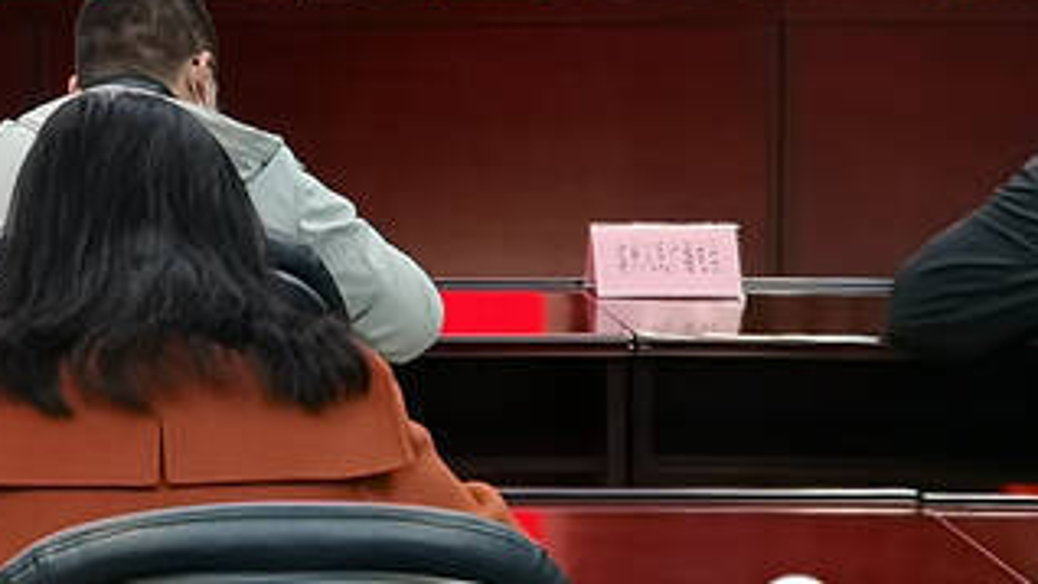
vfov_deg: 10.1
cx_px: -228
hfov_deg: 17.3
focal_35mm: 118
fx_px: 3248
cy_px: -160
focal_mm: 4.94
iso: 200
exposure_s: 1/50
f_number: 1.9
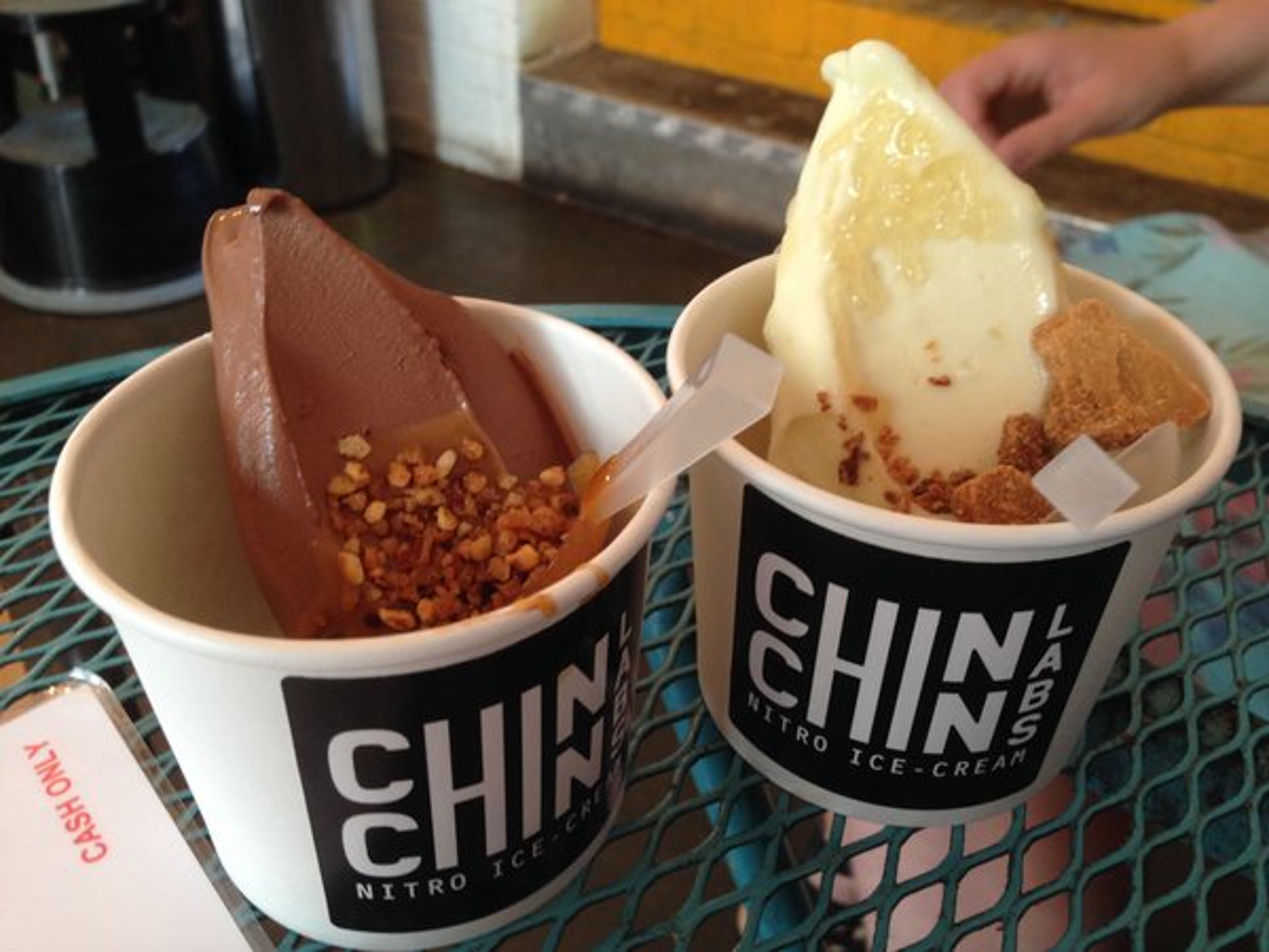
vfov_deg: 42.9
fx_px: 1210
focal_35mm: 33
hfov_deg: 55.4
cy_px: 476
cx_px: 634
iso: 125
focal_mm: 4.12
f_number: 2.4
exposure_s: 1/20
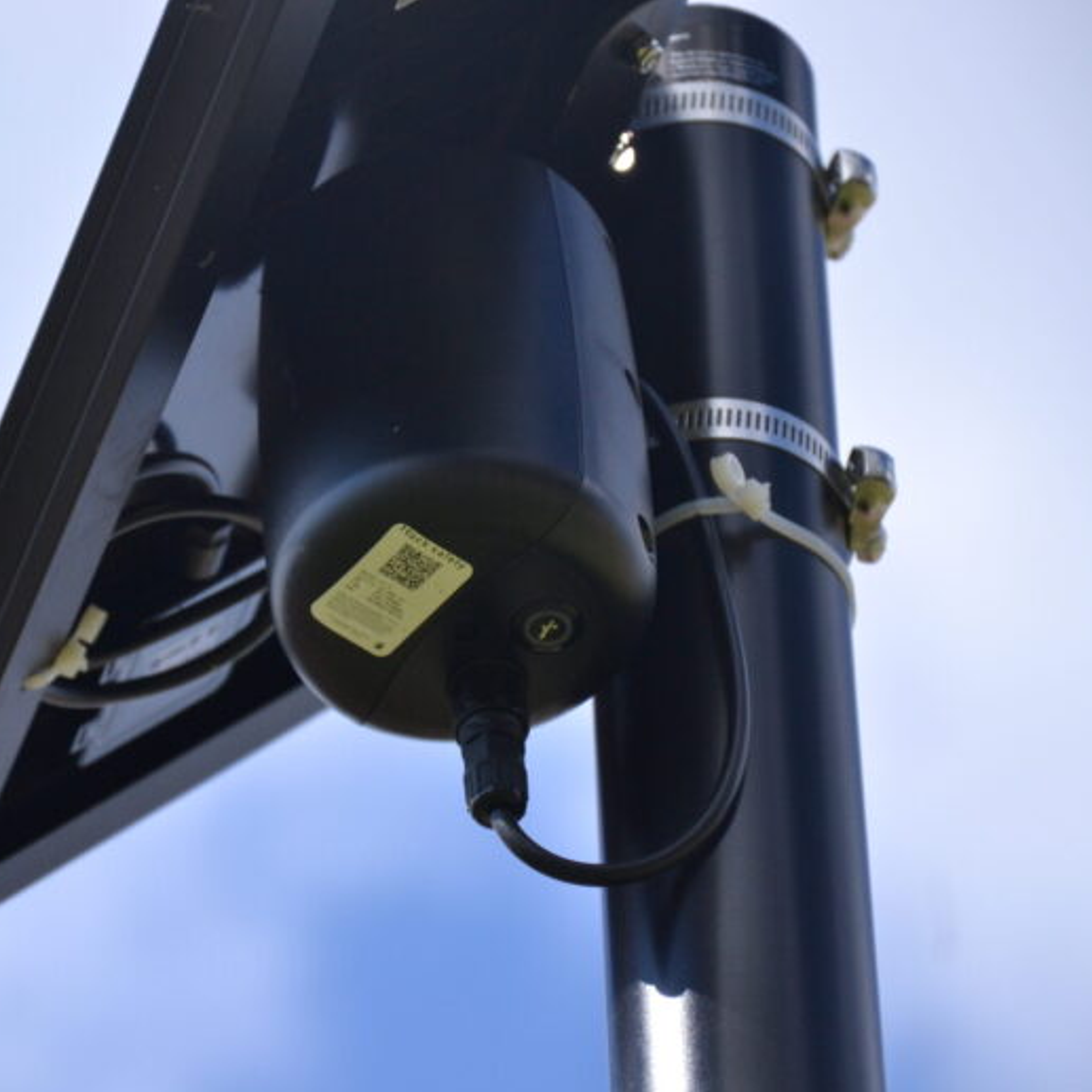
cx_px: 418
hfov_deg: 6.5
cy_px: 547
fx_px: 9601
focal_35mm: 269
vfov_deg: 6.5
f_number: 5.6
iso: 560
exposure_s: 1/1600
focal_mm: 140
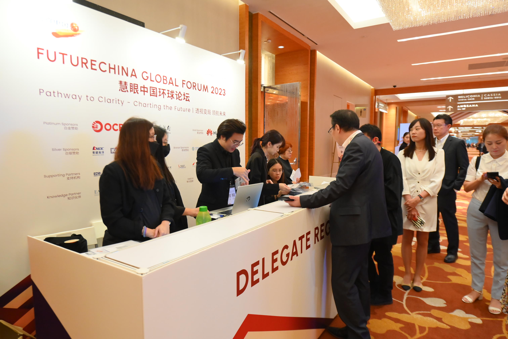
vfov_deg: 57.2
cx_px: 254
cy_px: 170
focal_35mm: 22
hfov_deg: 78.6
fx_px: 310
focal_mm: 22
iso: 3200
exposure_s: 1/160
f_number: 4
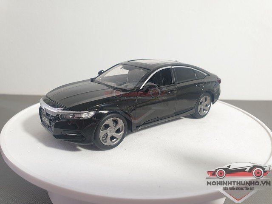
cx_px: 136
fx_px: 204
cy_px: 102
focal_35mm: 26
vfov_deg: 53.1
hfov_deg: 67.3
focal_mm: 4.3
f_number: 2.4
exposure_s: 1/50
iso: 200
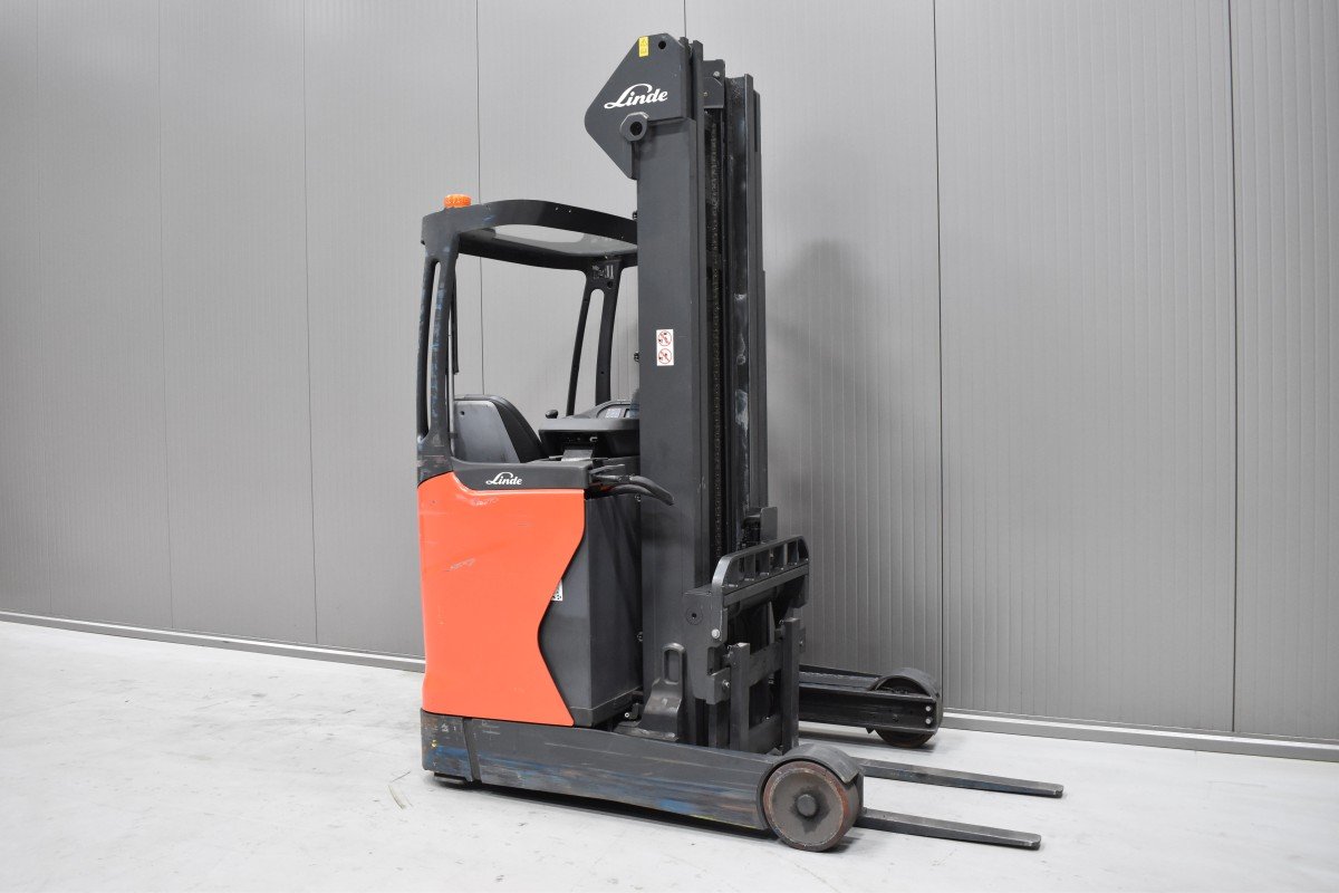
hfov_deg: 61.9
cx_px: 670
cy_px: 446
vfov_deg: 43.6
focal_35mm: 30
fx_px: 1116
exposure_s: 1/30
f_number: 5
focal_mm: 20
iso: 1600
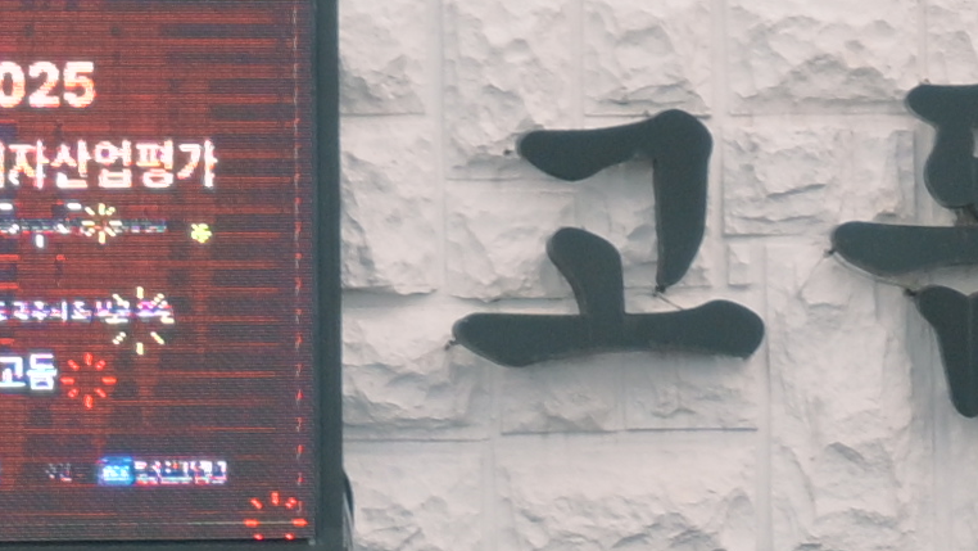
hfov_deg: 5.1
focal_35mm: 425
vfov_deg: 2.8
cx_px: 963
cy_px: -1189
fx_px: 11019
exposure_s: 1/250
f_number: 5.3
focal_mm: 37
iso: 280
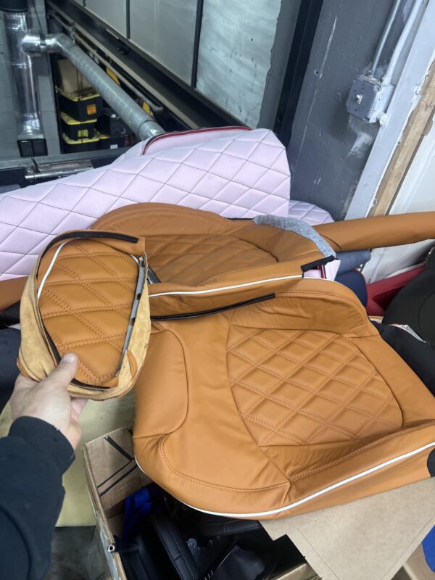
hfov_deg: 53.1
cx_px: 218
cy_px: 290
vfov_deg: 67.3
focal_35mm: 26
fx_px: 436
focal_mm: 5.7
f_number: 1.5
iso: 125
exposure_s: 1/120
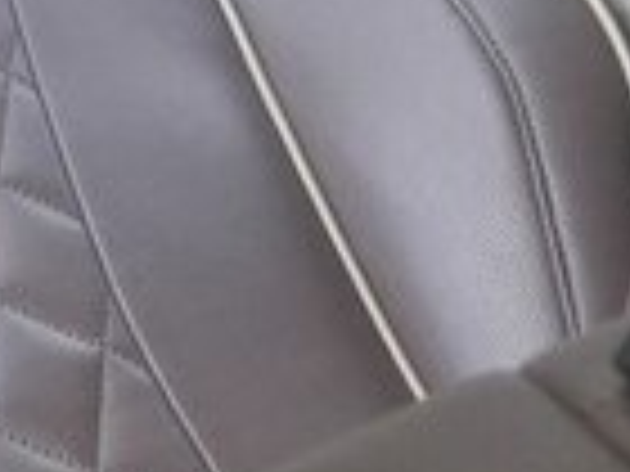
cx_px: 486
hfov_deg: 14.9
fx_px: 2402
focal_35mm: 132
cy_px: -614
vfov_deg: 10.0
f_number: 1.9
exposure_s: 1/105
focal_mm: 3.7
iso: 40
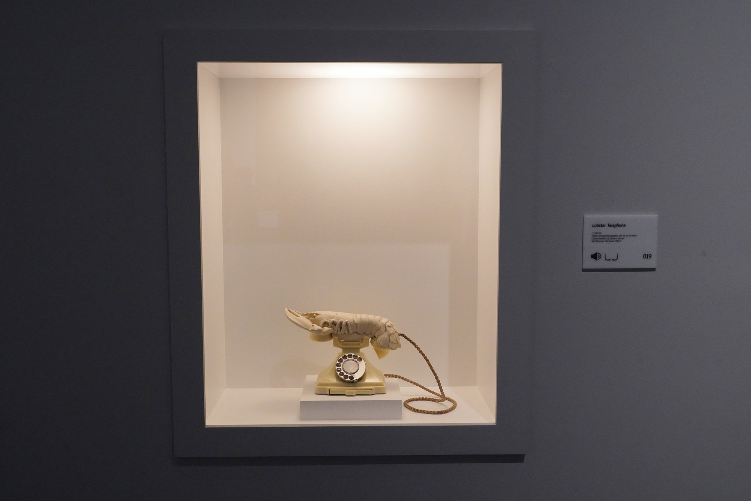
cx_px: 376
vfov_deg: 34.2
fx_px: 814
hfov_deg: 49.5
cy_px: 250
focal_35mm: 39
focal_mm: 39
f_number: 11
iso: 8000
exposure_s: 1/100
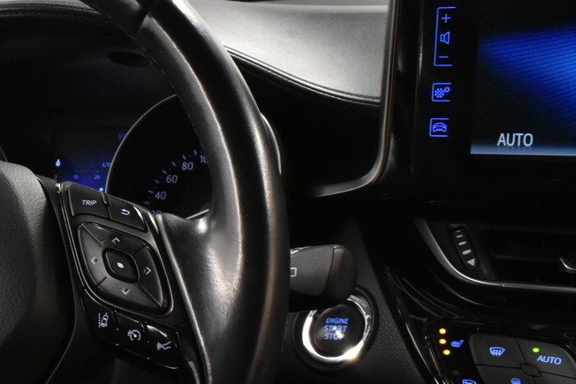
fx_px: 1312
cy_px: 295
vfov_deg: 16.6
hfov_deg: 23.0
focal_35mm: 82
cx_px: -91
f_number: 13
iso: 2500
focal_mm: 22
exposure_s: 1/13
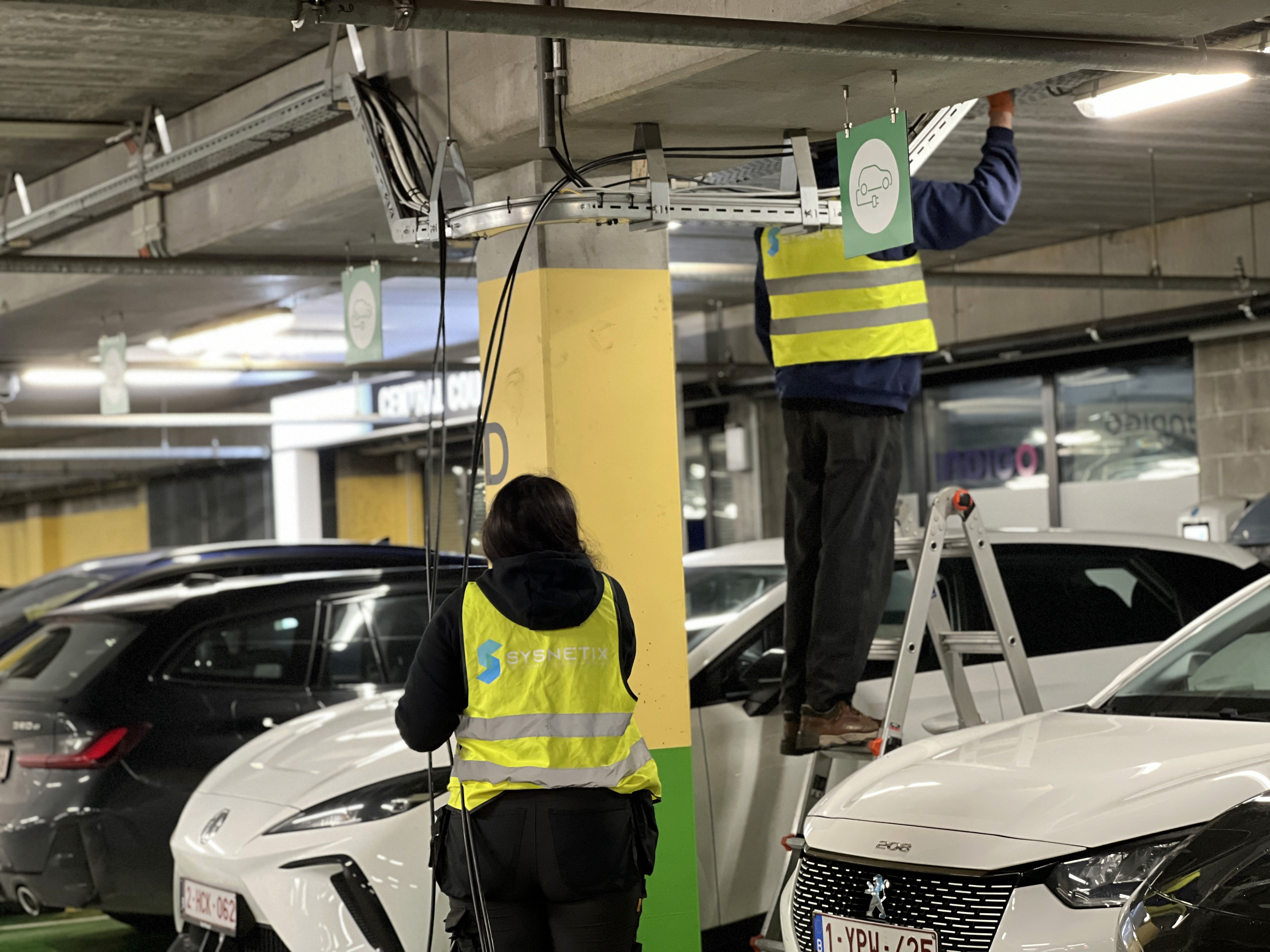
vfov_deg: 19.1
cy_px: 476
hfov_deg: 25.3
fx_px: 2825
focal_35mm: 77
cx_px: 635
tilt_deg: +2.8
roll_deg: +1.6
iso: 400
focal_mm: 9
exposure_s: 1/20
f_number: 2.8
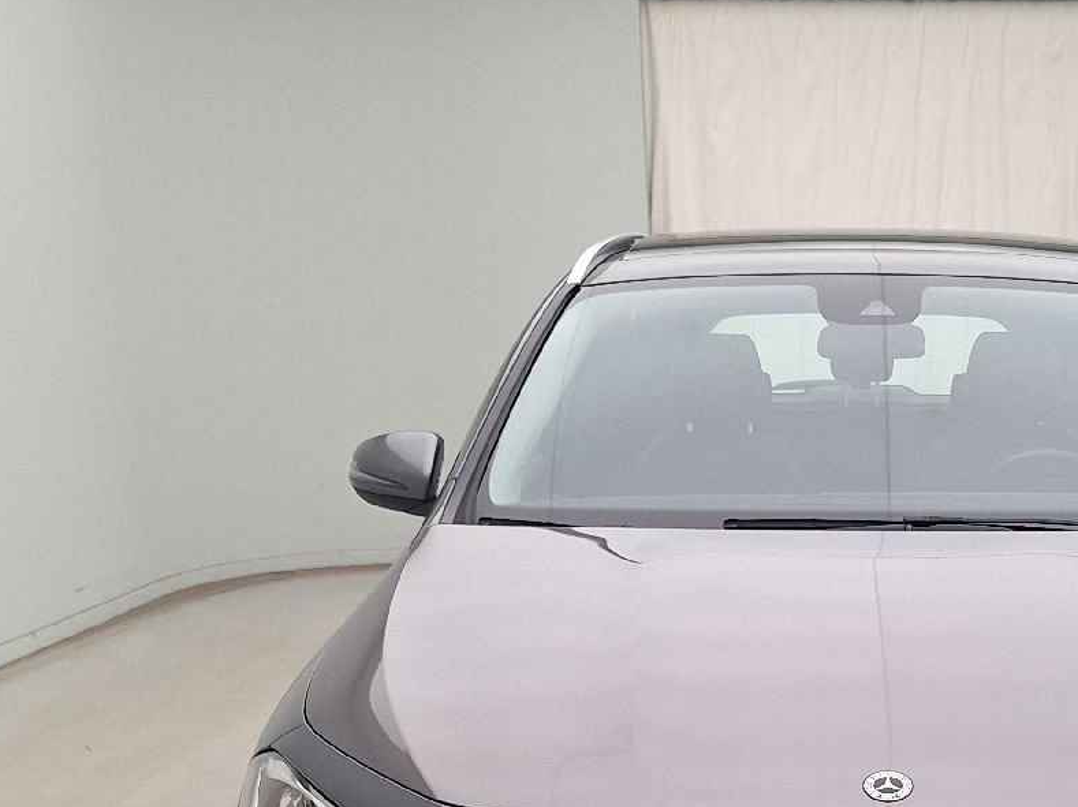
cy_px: 833
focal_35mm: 56
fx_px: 1743
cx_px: 903
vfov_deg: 24.7
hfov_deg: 33.1
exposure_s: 1/100
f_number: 1.8
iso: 40
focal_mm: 5.54
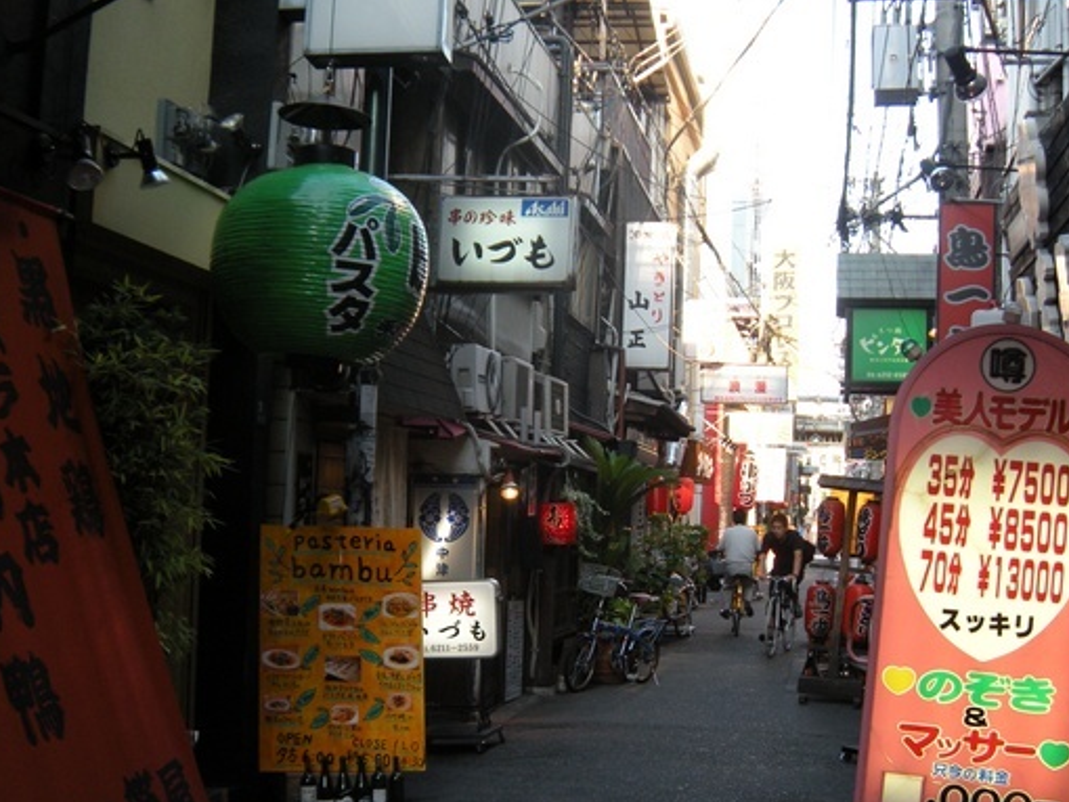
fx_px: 1483
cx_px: 505
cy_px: 497
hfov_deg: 39.6
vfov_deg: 30.2
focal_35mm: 48
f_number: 3.8
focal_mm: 5.9
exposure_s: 1/59.7
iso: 101
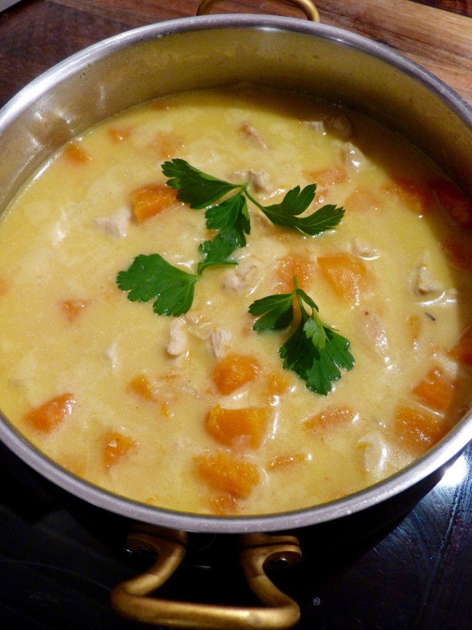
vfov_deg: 47.9
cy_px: 315
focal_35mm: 39
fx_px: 709
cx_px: 236
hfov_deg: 36.8
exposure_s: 1/15
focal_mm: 6.7
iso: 400
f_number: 3.1
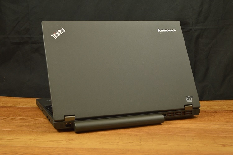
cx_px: 116
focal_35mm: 57
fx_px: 368
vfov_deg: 23.7
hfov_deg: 35.1
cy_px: 78
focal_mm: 38
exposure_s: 1/60
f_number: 5.6
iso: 400
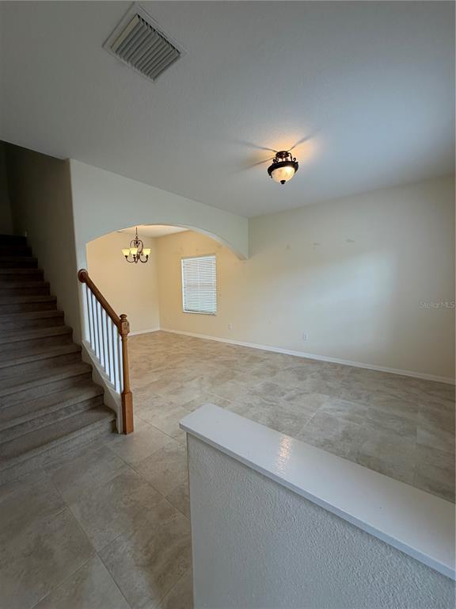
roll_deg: +2.5
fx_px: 246
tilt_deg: -4.1
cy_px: 304
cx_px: 228
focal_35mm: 14
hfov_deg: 85.7
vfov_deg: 102.1
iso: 160
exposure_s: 1/120
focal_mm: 2.22
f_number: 2.2
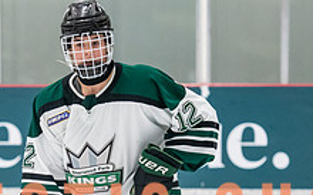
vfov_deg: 3.1
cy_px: 203
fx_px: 3613
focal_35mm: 424
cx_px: 42
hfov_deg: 5.0
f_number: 3.2
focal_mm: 112
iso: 2000
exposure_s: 1/640
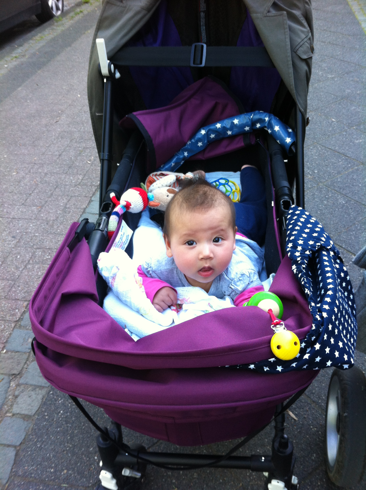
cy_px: 245
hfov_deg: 40.6
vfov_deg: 52.7
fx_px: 495
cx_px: 183
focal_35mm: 35
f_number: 2.8
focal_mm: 3.85
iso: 80
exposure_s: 1/60
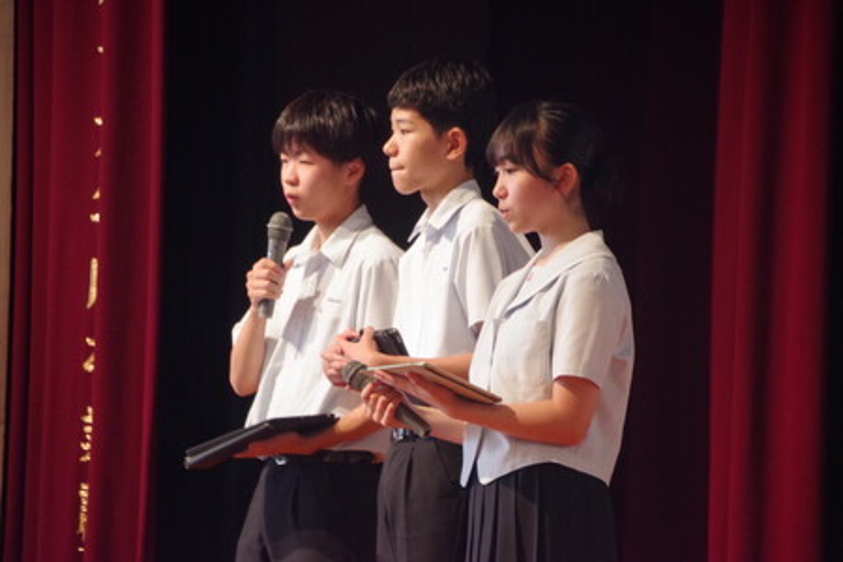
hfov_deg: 6.5
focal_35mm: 315
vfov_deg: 4.4
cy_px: 281
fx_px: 7376
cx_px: 422
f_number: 6.3
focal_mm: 210
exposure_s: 1/80
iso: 6400
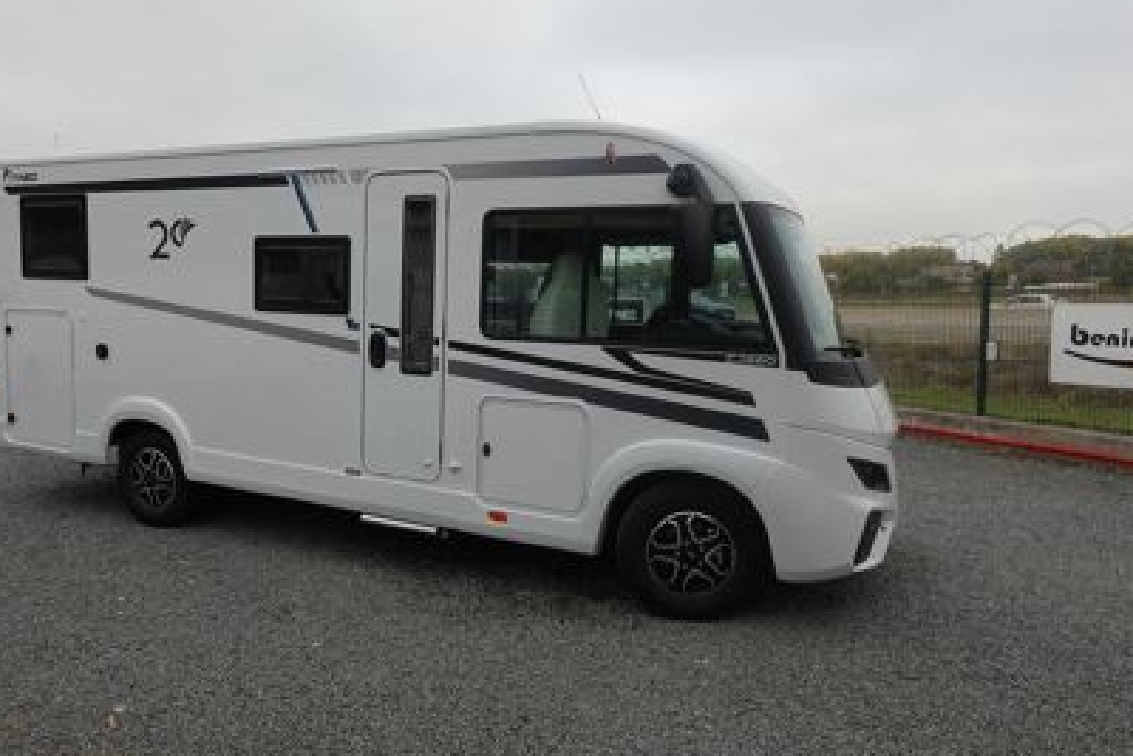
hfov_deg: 73.3
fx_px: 756
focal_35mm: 24
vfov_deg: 53.2
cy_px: 368
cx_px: 484
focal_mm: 7.6
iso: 125
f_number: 2
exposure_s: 1/500
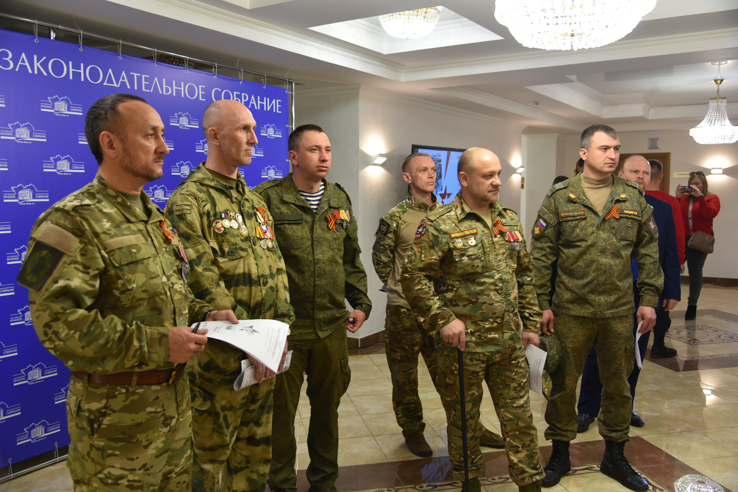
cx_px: 369
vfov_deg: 42.3
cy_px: 246
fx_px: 635
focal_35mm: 31
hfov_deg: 60.3
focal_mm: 31
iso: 900
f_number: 4
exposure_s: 1/60
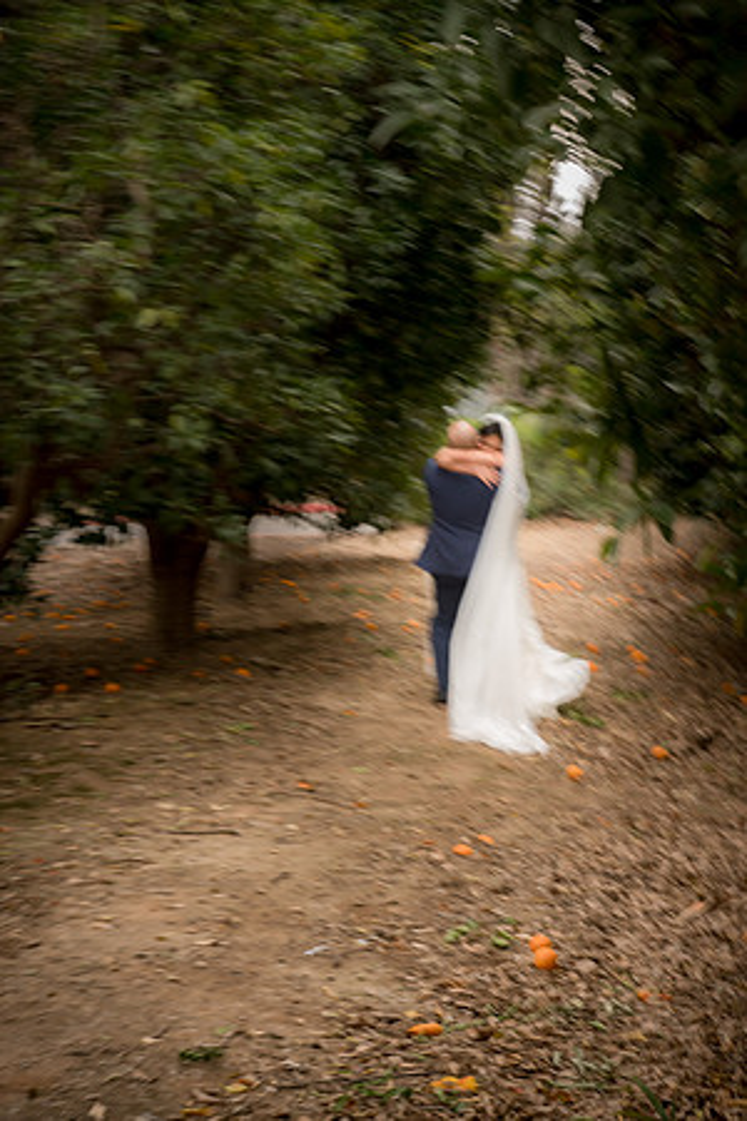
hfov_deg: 19.5
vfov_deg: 28.8
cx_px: 374
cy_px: 560
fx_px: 2179
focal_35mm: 70
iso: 640
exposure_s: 1/25
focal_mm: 70
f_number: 11
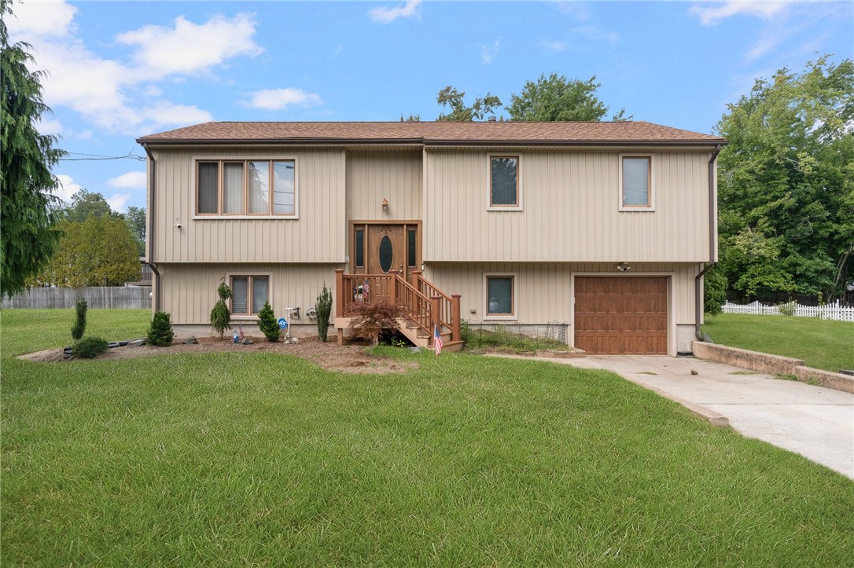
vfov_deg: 57.2
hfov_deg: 78.6
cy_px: 284
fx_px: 522
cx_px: 427
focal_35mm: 22
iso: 1000
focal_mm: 22
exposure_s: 1/2000
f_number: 7.1
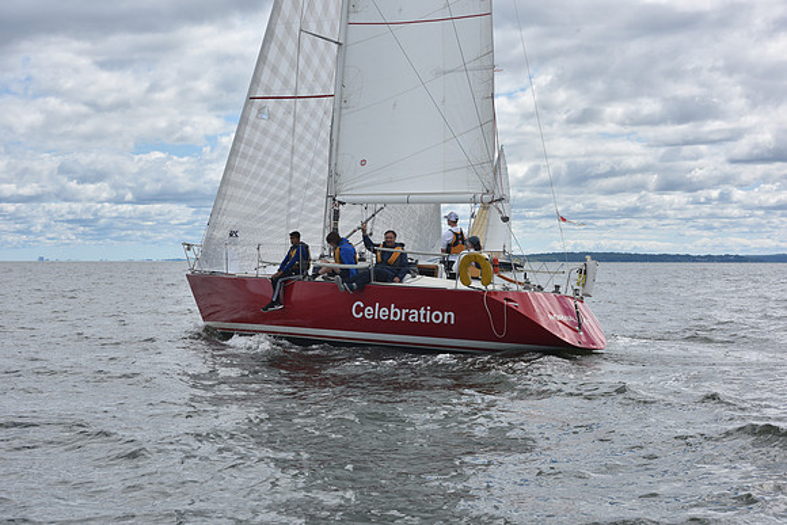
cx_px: 394
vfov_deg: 19.5
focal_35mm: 70
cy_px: 262
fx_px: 1531
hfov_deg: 28.8
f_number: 9
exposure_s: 1/800
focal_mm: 70
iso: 250
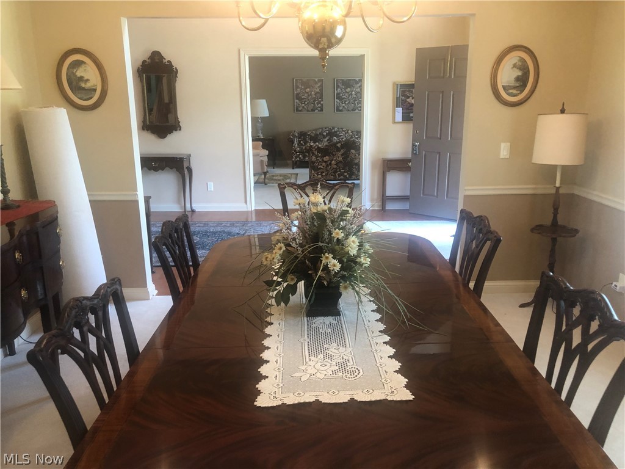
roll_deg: +1.2
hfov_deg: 63.4
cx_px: 312
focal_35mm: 28
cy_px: 234
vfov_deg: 49.7
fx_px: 506
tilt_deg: -15.4
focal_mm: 3.99
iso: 50
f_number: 1.8
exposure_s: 1/15
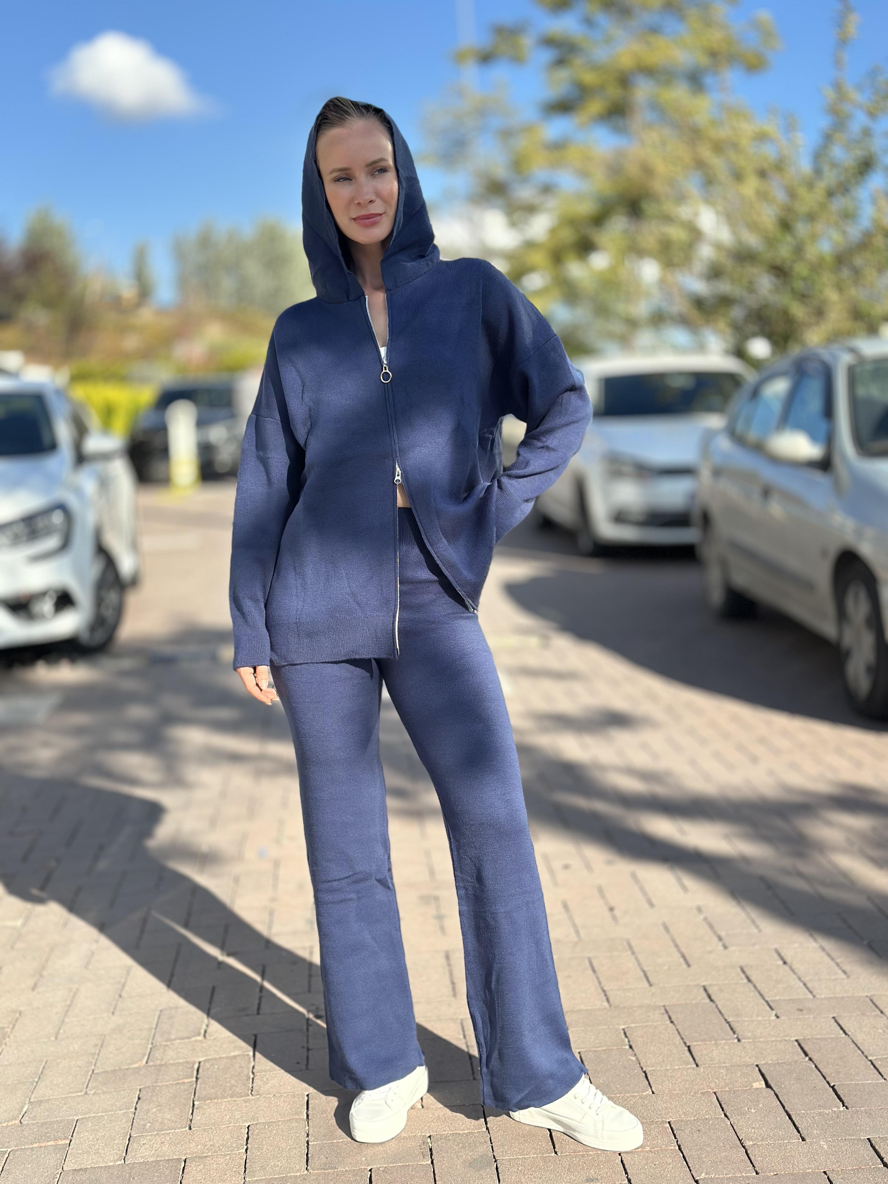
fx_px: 1642
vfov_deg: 39.7
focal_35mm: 48
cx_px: 444
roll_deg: +2.6
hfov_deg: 30.3
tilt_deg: -3.6
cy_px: 592
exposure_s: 1/3155
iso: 100
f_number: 1.78
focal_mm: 6.86
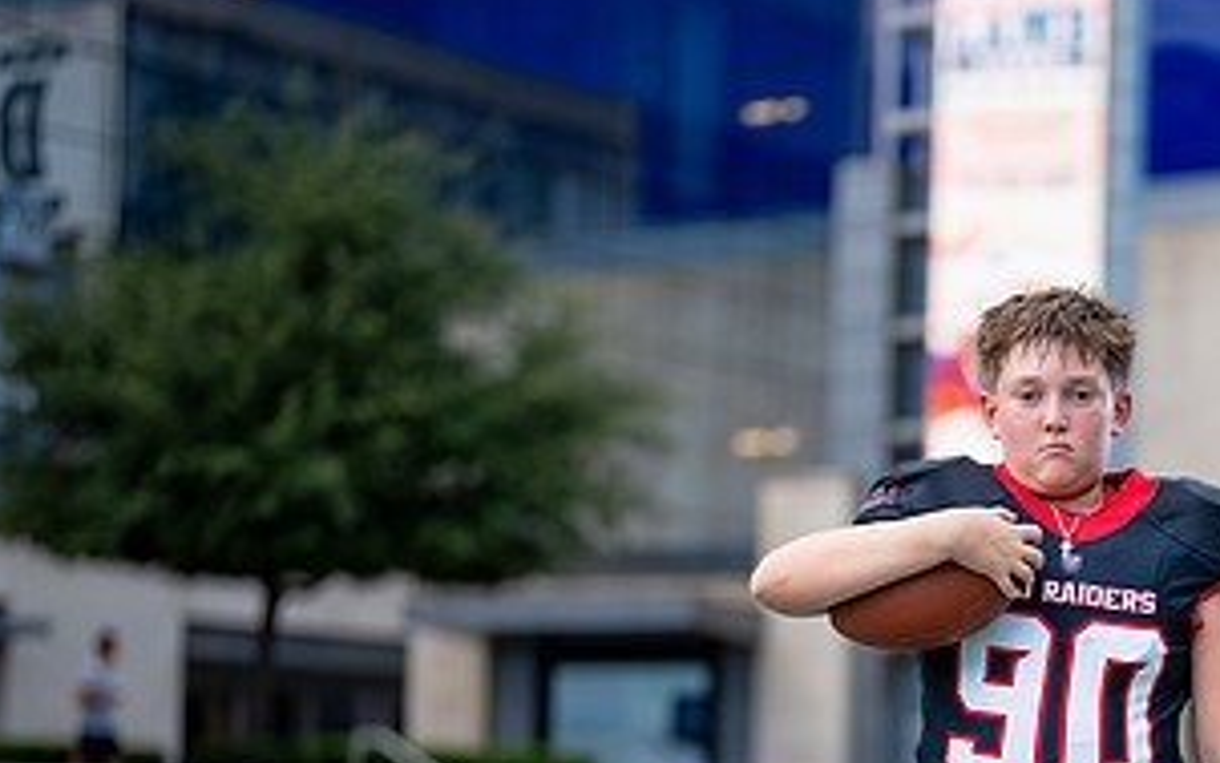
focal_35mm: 114
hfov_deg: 18.0
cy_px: 798
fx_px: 3792
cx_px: 1090
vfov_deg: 11.4
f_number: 1.2
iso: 100
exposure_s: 1/1600
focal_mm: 50
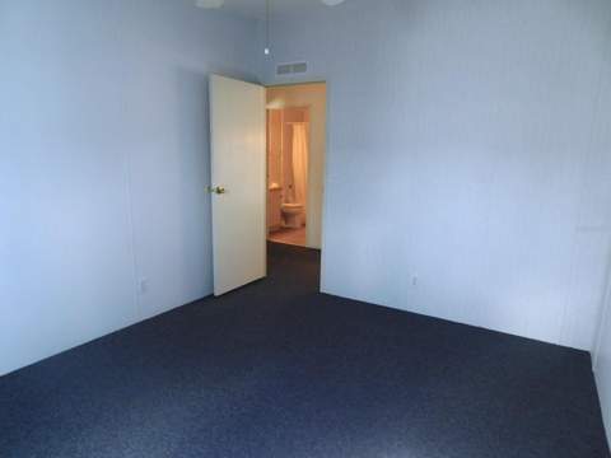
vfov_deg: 58.9
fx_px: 406
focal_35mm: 23
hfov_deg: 73.9
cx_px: 306
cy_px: 229
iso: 125
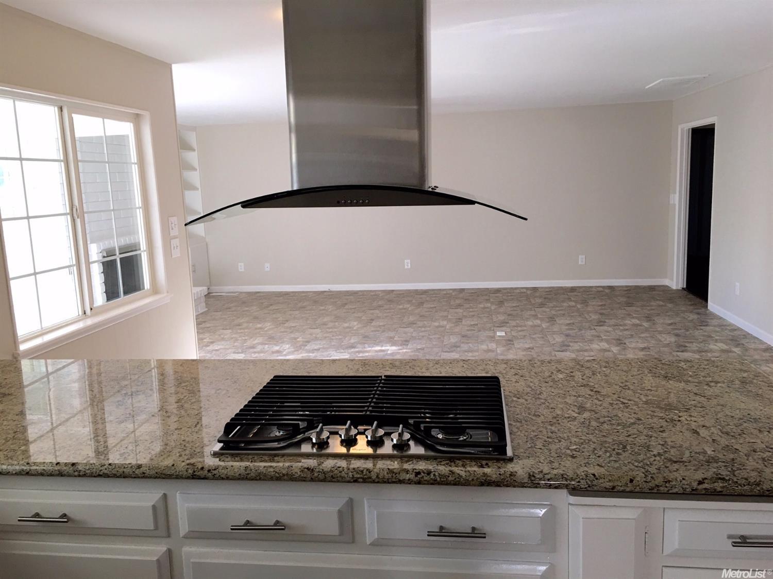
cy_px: 290
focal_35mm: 29
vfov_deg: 48.2
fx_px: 647
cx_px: 386
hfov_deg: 61.7
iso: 25
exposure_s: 1/30
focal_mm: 4.15
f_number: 2.2
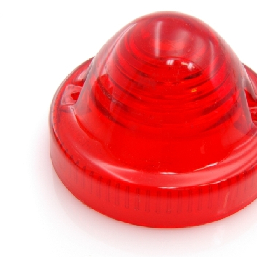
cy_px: 129
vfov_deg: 18.7
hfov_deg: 18.6
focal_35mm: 93
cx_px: 163
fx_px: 781
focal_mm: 48
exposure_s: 1/1.3
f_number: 25
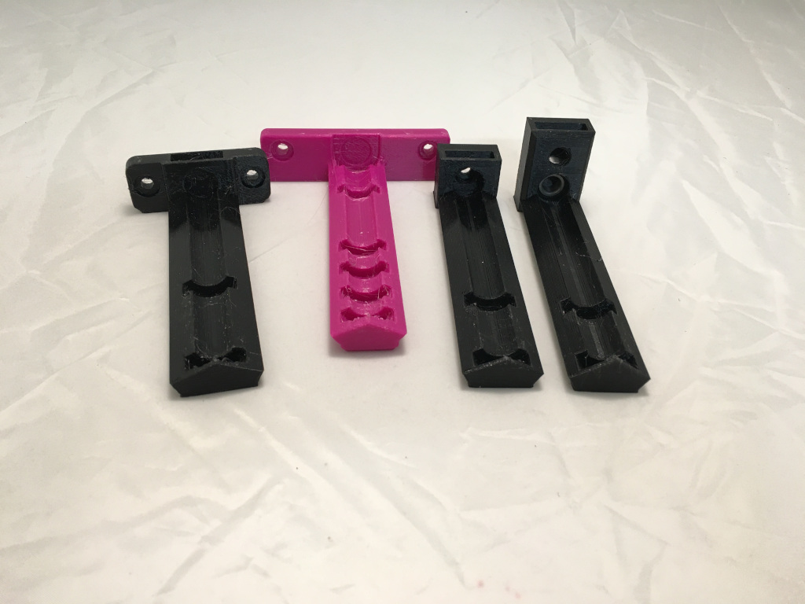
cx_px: 402
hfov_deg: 61.7
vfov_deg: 48.2
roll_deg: -1.7
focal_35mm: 29
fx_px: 674
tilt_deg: -39.9
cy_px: 302
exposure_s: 1/30
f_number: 2.2
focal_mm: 4.15
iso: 80
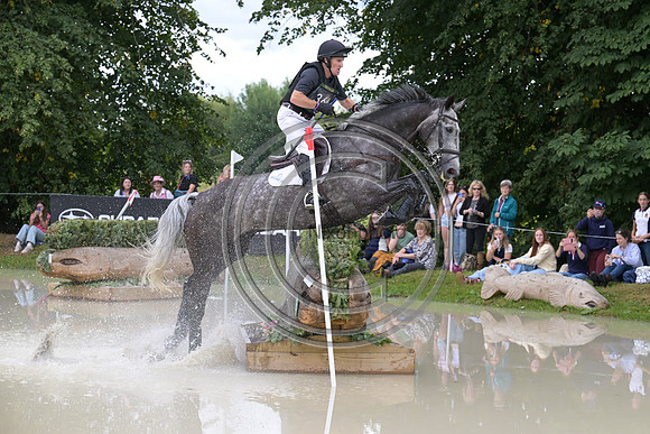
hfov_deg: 21.2
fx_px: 1734
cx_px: 325
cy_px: 217
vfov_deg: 14.3
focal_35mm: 96
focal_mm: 96
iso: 1250
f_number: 5.6
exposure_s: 1/1250
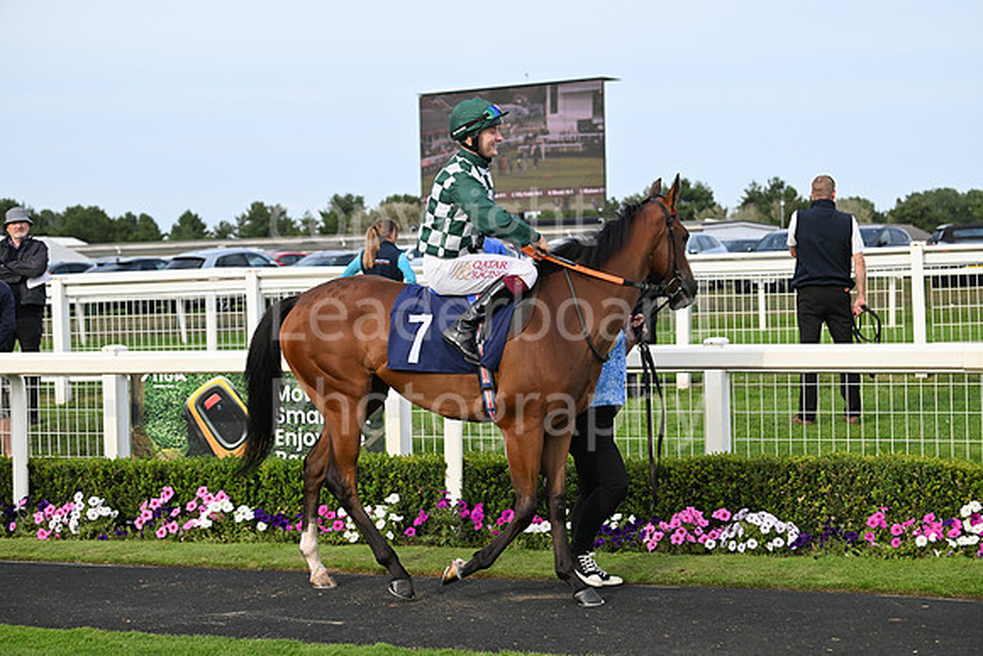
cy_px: 328
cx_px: 492
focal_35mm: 70
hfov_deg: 28.8
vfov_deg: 19.5
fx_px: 1912
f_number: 4.5
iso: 1000
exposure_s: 1/3200
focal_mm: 70
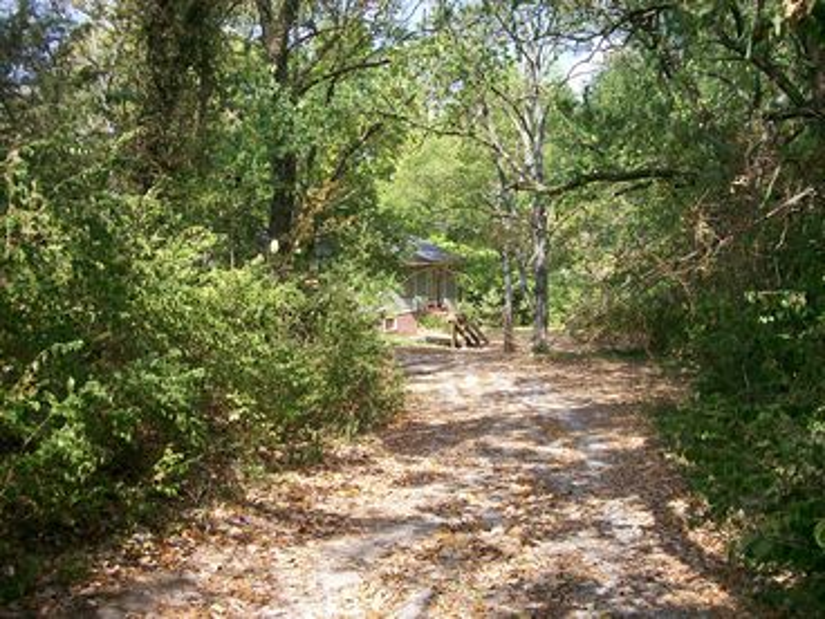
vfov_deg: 39.7
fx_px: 858
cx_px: 412
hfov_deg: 51.4
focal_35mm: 36
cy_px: 310
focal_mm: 6
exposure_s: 1/534
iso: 80
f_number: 2.7
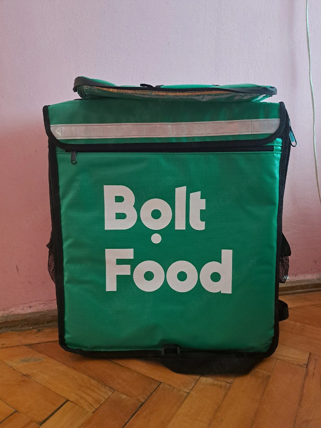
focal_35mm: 24
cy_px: 214
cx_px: 160
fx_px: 297
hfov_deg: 56.8
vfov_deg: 71.6
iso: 640
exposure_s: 1/25
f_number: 1.8
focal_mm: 5.23
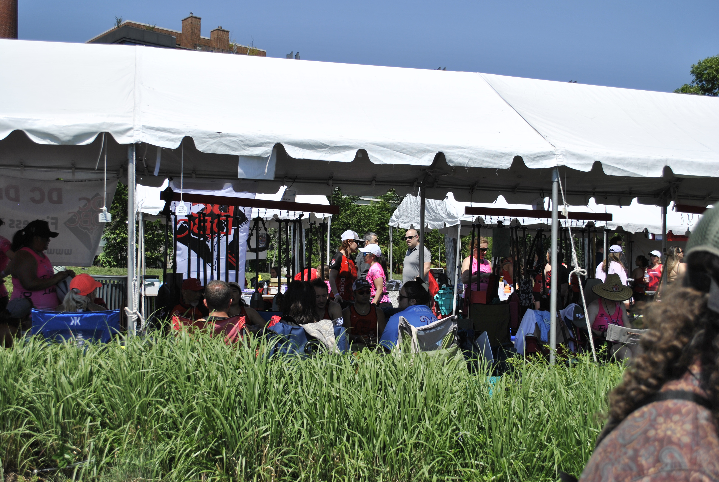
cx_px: 360
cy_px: 241
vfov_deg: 32.0
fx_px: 840
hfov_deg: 46.3
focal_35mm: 42
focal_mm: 28
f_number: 5
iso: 100
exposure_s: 1/1250
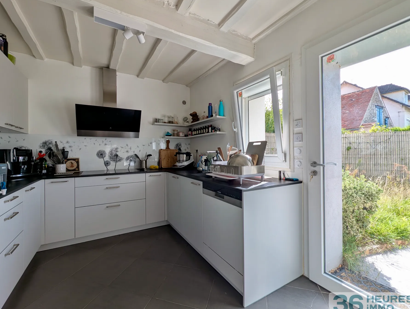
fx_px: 166
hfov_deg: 101.9
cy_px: 151
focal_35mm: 14
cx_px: 199
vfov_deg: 85.8
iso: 51
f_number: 2.2
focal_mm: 1.95
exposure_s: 1/259
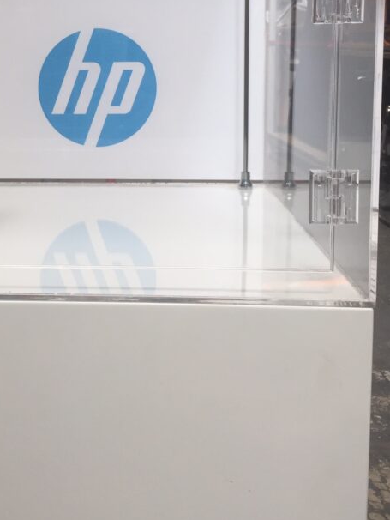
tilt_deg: -6.1
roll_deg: +0.6
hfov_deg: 29.0
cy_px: 119
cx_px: 78
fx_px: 736
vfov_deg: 37.8
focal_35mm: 49
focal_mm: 4.15
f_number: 2.2
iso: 40
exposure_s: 1/120
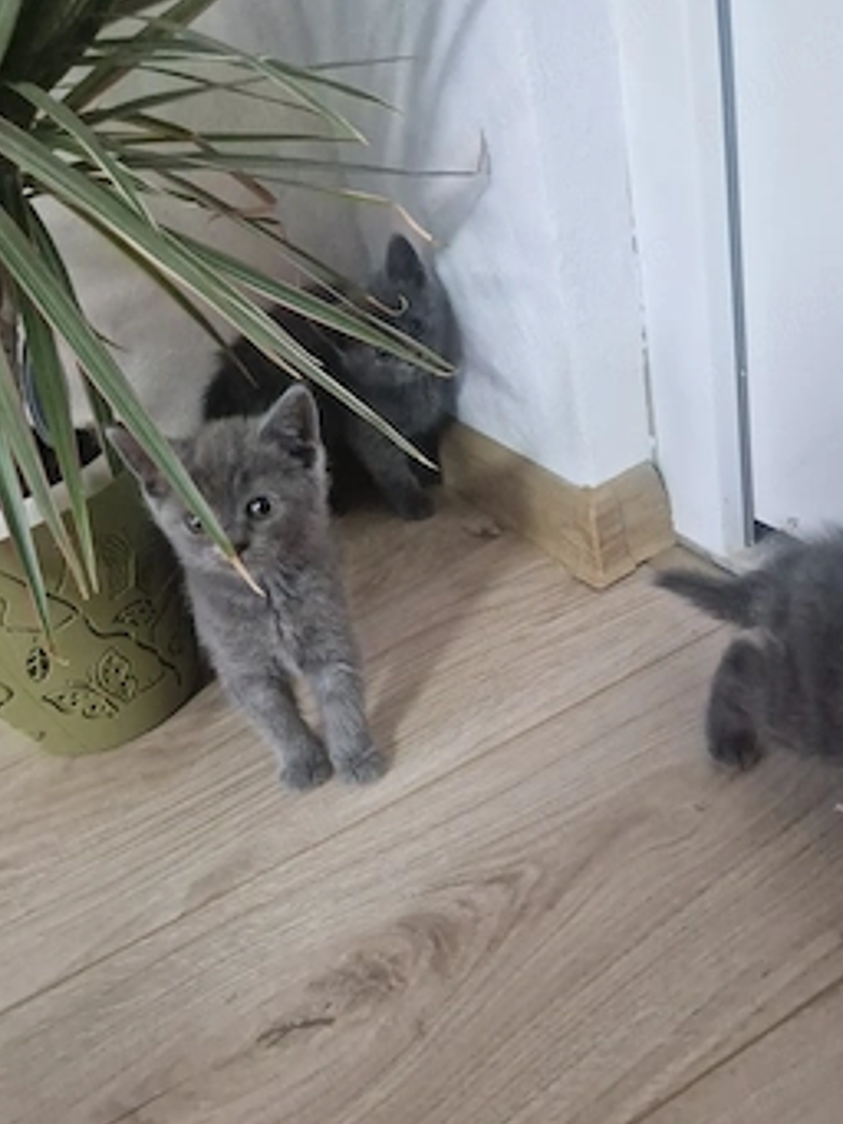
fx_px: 876
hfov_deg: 51.3
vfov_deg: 65.1
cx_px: 451
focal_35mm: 27
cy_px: 623
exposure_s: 1/100
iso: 800
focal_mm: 5.4
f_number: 1.8
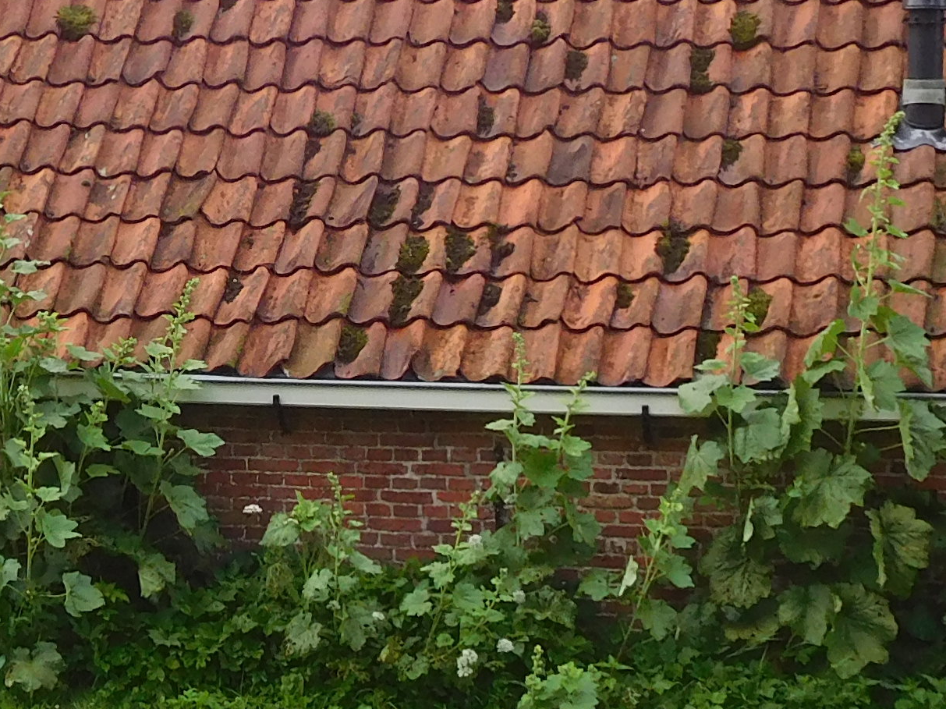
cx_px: 272
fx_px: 2595
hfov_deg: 20.5
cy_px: 328
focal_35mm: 95
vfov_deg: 15.6
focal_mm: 4.5
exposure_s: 1/500
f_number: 3.4
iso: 125
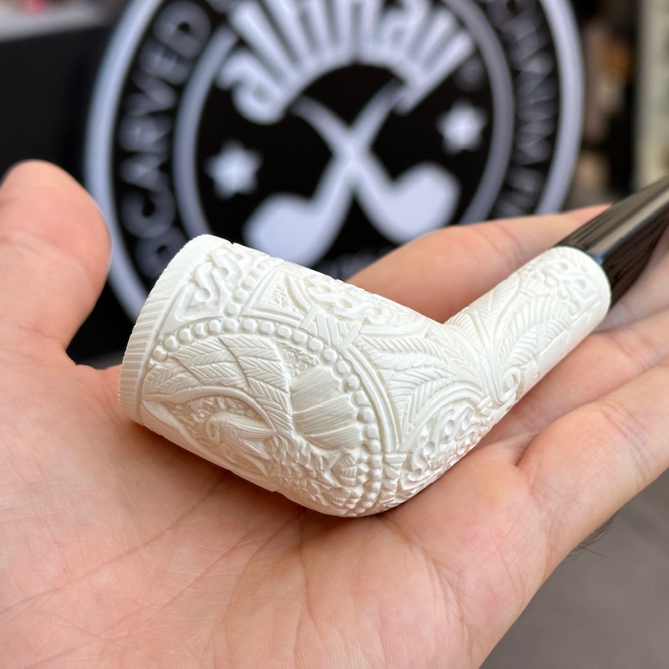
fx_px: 1421
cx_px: 455
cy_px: 307
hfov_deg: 26.3
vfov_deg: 26.5
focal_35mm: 65
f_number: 1.78
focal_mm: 6.86
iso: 64
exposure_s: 1/663
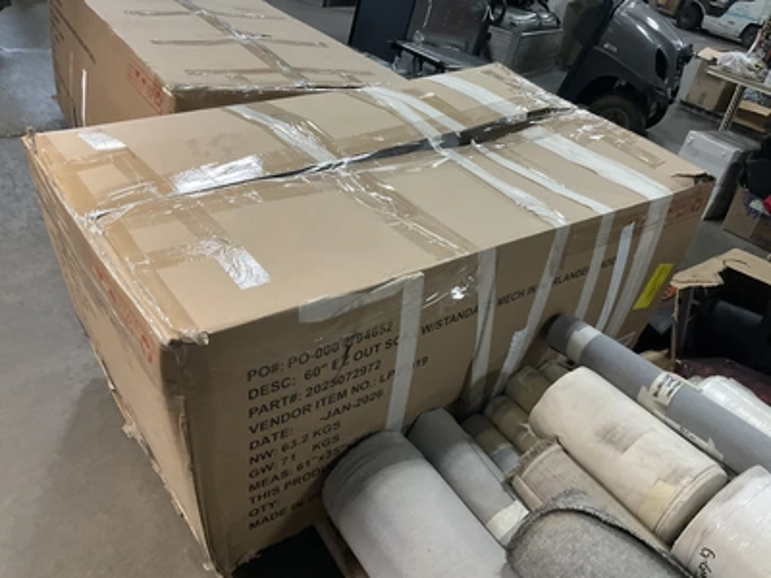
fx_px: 646
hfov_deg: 61.7
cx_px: 386
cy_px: 289
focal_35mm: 29
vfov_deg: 48.2
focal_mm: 3
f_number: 1.8
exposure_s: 1/60
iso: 200
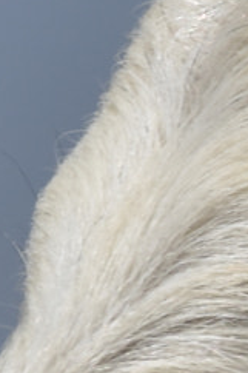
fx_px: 12096
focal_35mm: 1169
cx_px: 758
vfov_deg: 1.8
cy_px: 415
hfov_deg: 1.2
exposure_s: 1/200
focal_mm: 92
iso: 100
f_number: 16
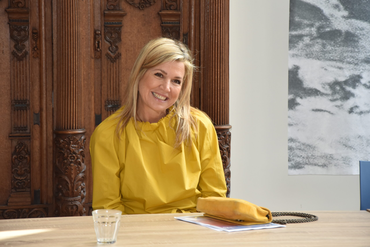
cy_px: 124
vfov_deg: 8.7
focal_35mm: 158
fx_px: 1619
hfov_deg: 13.0
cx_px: 185
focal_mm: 105
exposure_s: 1/100
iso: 800
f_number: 5.6
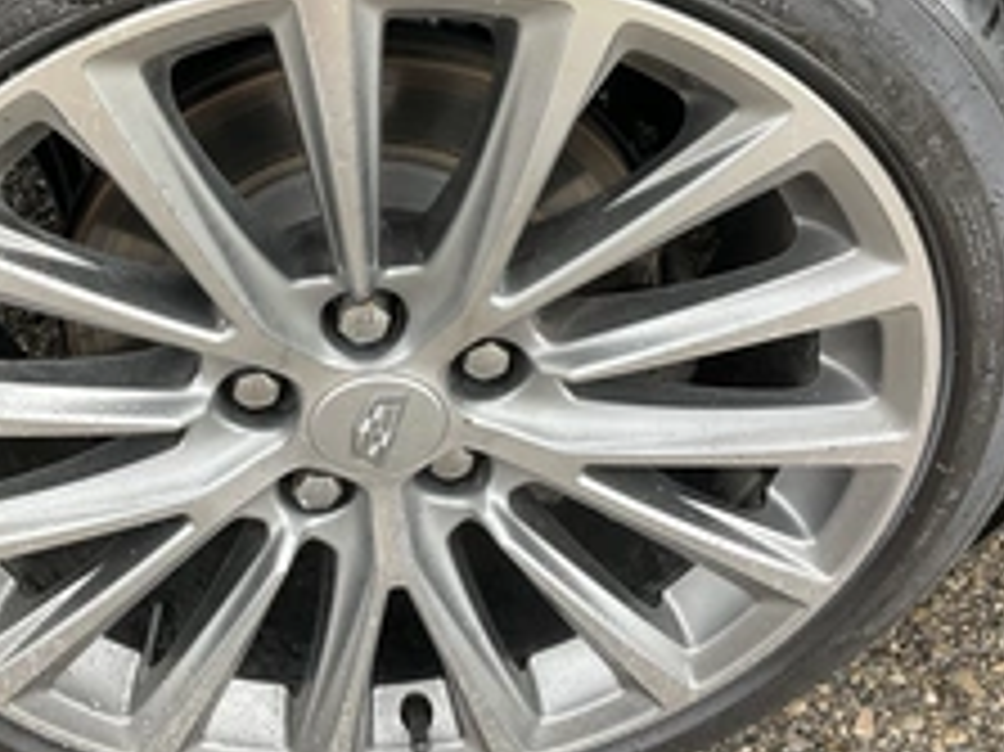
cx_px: 374
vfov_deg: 28.0
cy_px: 311
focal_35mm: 52
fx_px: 1507
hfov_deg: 36.6
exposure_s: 1/122
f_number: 1.8
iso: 40
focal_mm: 3
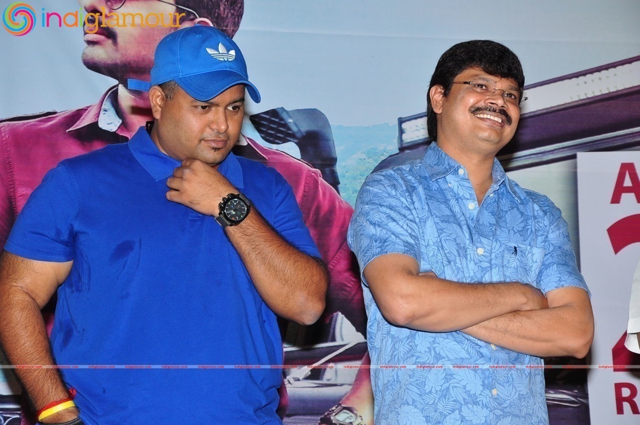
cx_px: 320
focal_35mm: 135
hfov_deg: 15.2
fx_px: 2397
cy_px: 212
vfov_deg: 10.1
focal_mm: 90
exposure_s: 1/125
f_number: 8
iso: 500
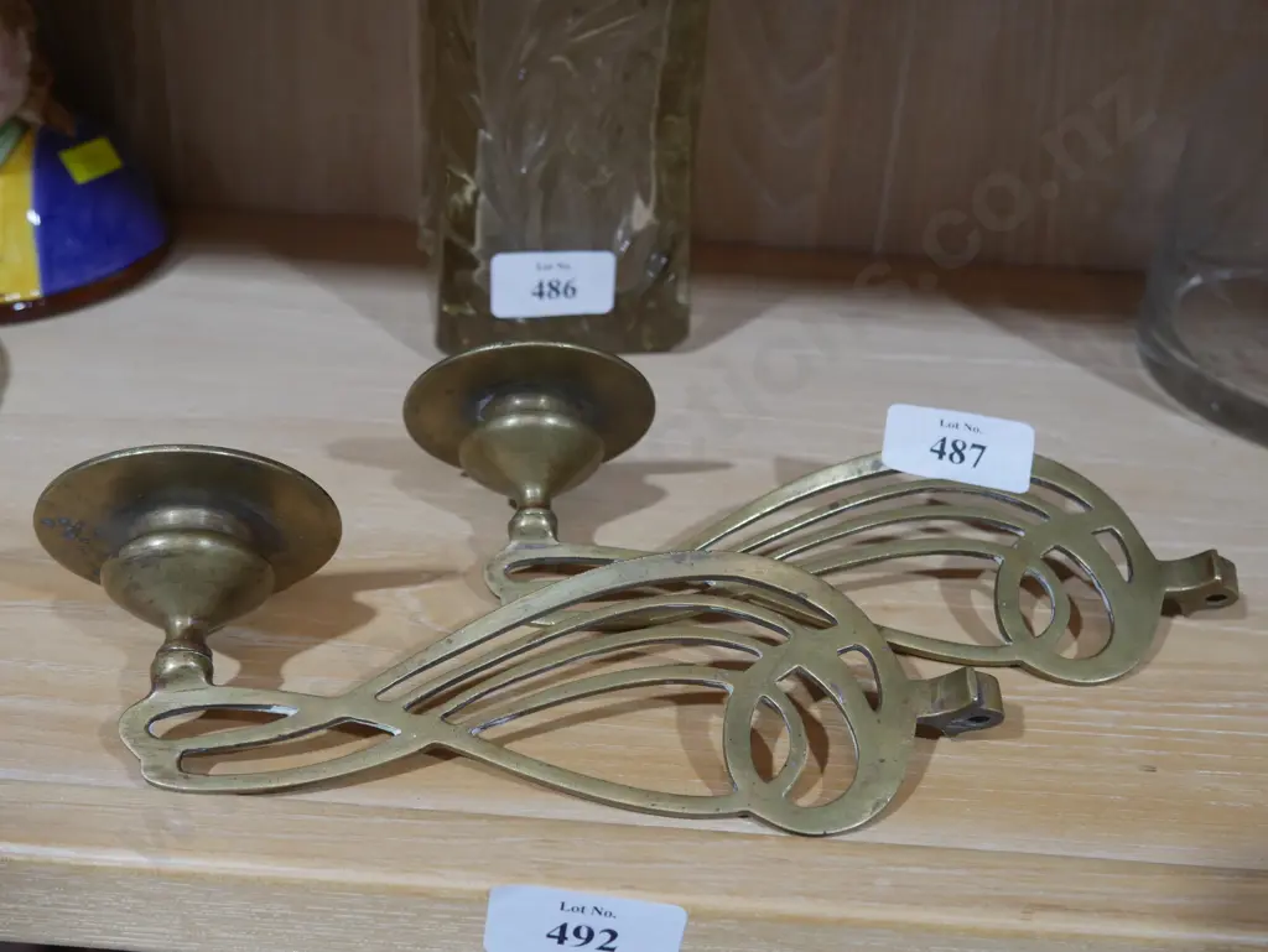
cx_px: 634
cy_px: 476
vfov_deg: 37.8
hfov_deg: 49.0
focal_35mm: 38
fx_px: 1393
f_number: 4.1
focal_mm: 19
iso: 500
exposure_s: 1/60
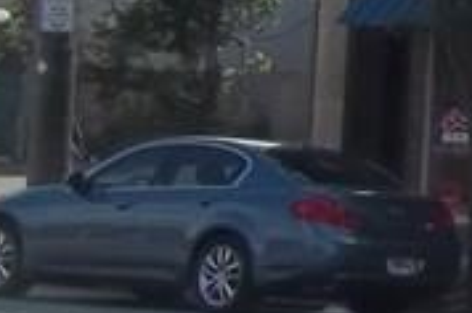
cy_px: -11
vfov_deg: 7.1
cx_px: 1321
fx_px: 2513
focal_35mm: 192
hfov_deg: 9.1
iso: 64
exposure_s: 1/125
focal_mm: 5.7
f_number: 8.8
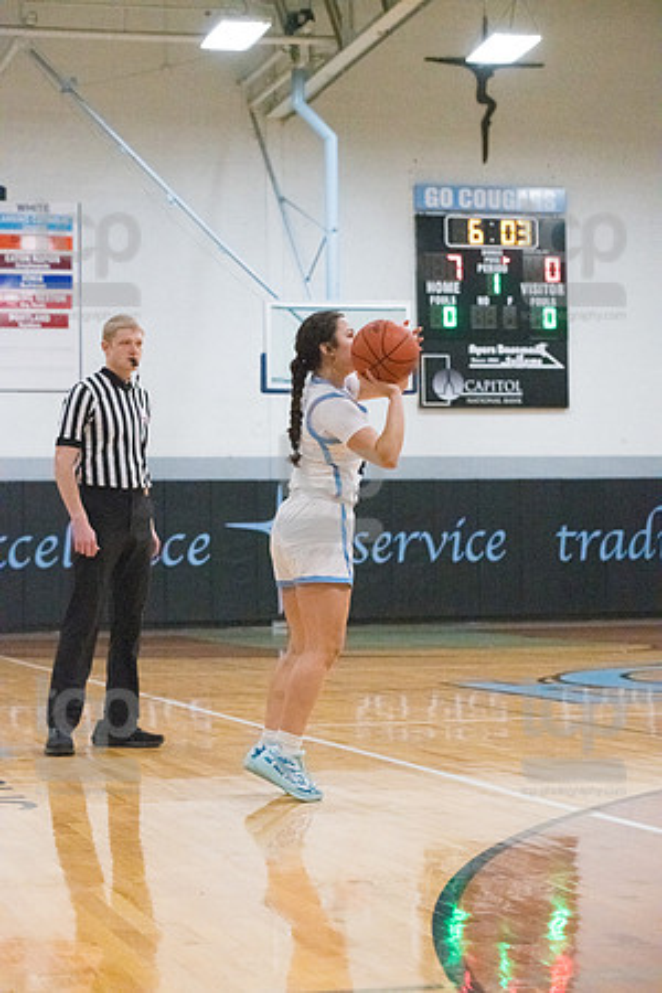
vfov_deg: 24.8
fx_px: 2262
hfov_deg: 16.7
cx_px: 331
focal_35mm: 82
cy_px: 496
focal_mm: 82
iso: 10000
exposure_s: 1/1250
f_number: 5
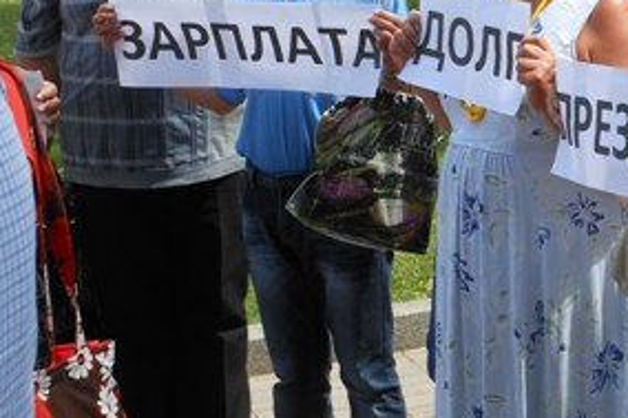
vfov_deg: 15.3
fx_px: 1552
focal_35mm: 89
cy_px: 126
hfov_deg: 21.9
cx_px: 655
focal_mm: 6.8
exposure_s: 1/250
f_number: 3.6
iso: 80
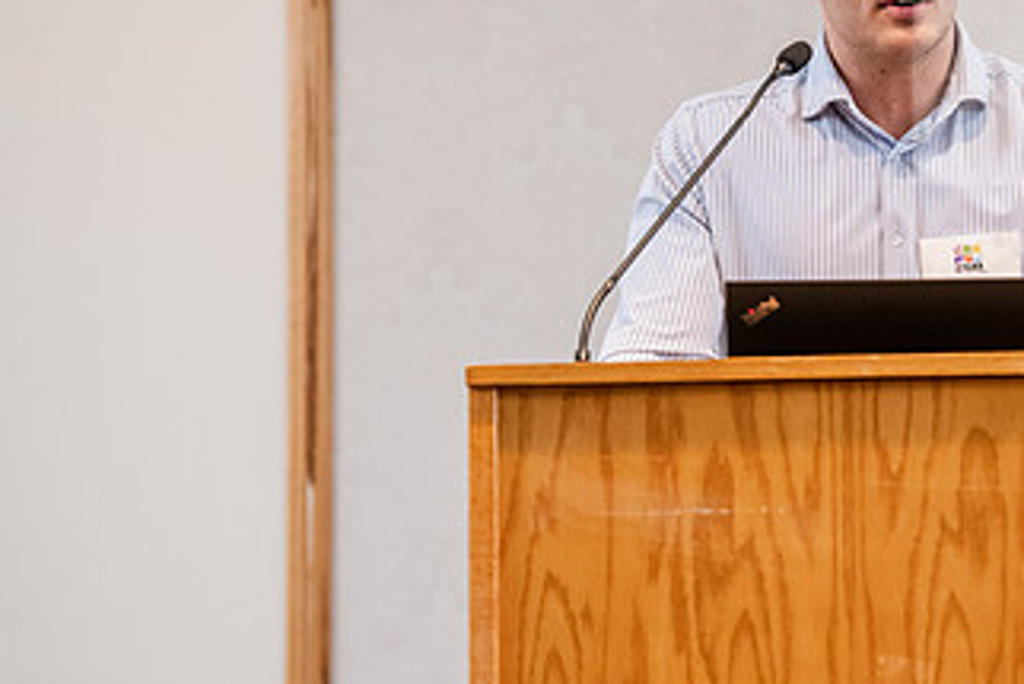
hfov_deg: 9.3
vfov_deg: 6.3
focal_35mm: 220
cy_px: 304
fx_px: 6260
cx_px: 817
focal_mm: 122
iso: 2000
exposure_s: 1/200
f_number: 3.2
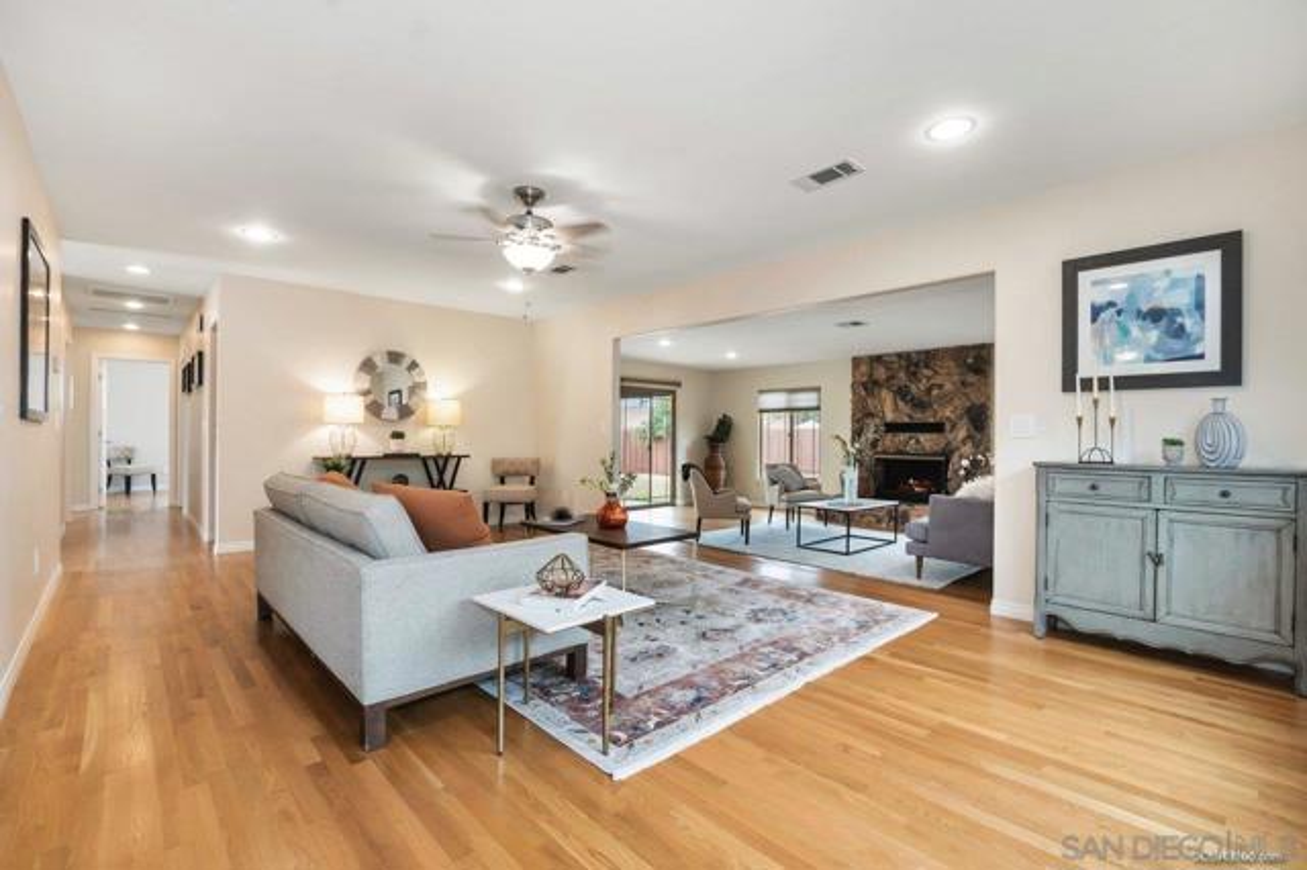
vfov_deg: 77.3
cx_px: 654
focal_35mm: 15
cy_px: 435
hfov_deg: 100.4
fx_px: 544
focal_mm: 10
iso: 320
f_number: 6.3
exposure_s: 1/30
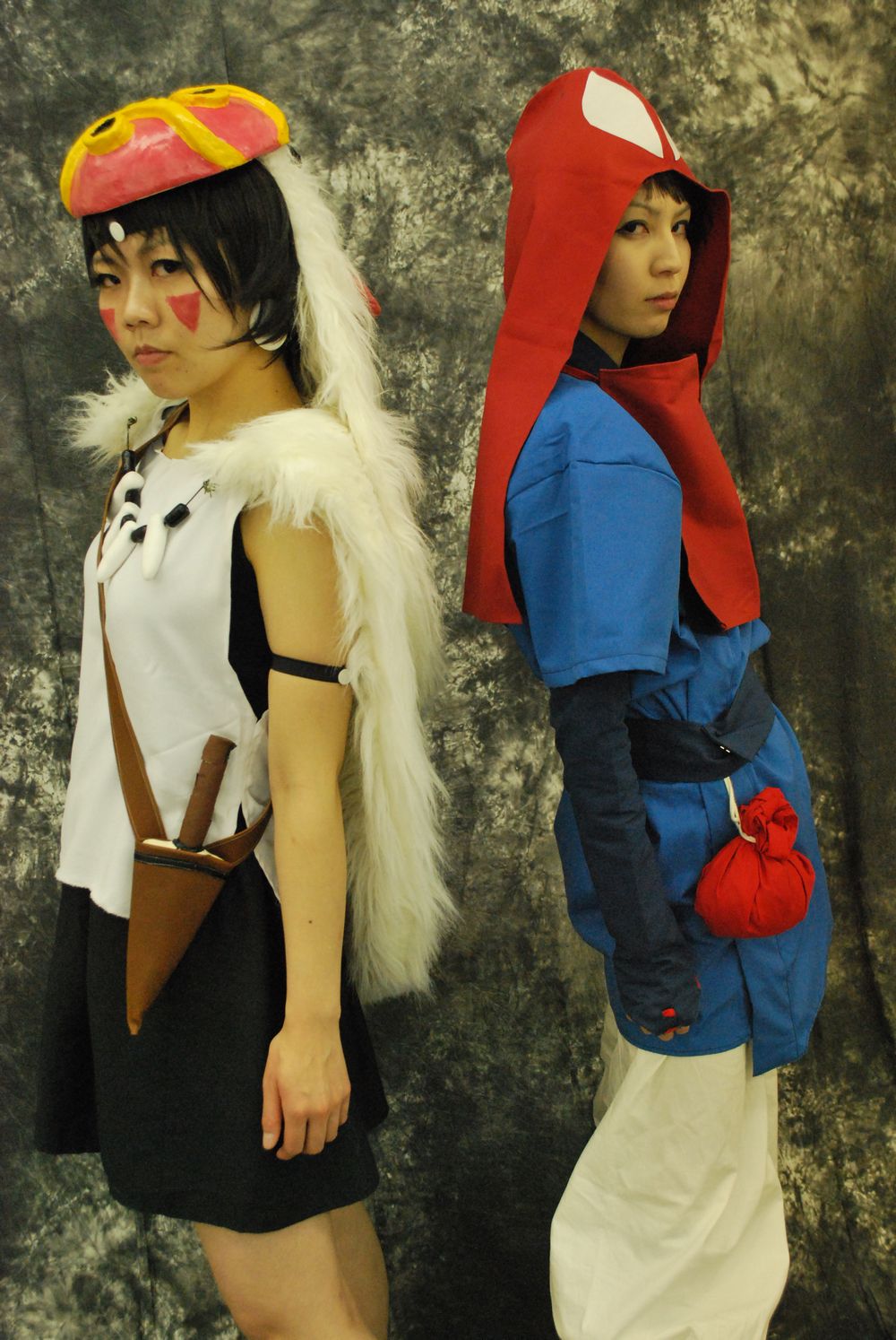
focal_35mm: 39
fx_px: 1452
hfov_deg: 34.3
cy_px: 670
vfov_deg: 49.5
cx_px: 448
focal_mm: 26
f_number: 5.6
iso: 1600
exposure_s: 1/160
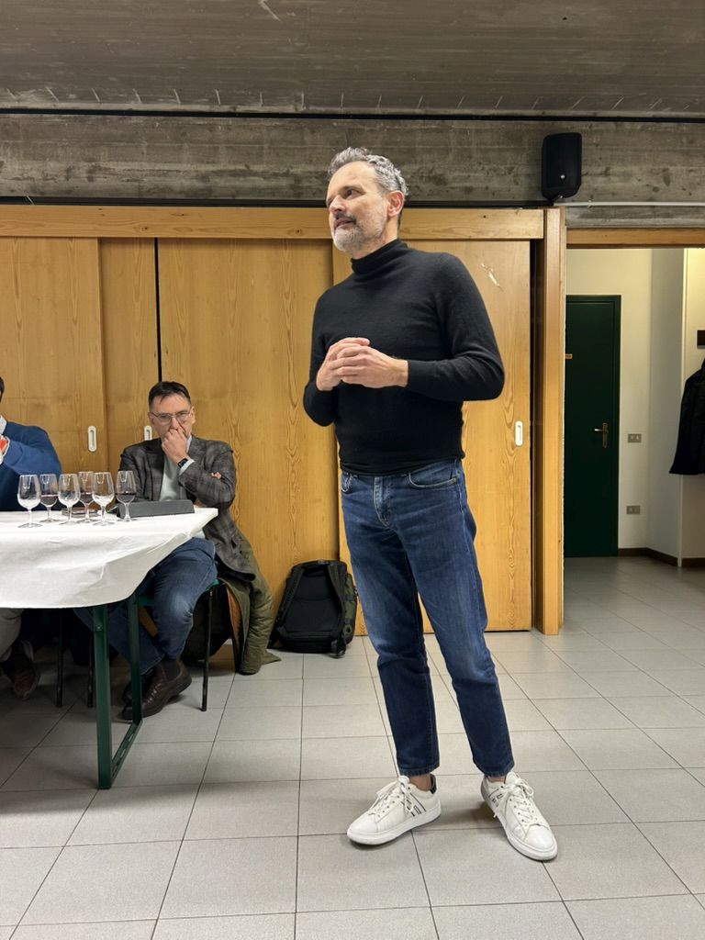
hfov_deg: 53.1
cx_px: 352
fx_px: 706
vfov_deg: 67.3
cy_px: 470
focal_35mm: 26
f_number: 1.5
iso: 125
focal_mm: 5.7
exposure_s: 1/50
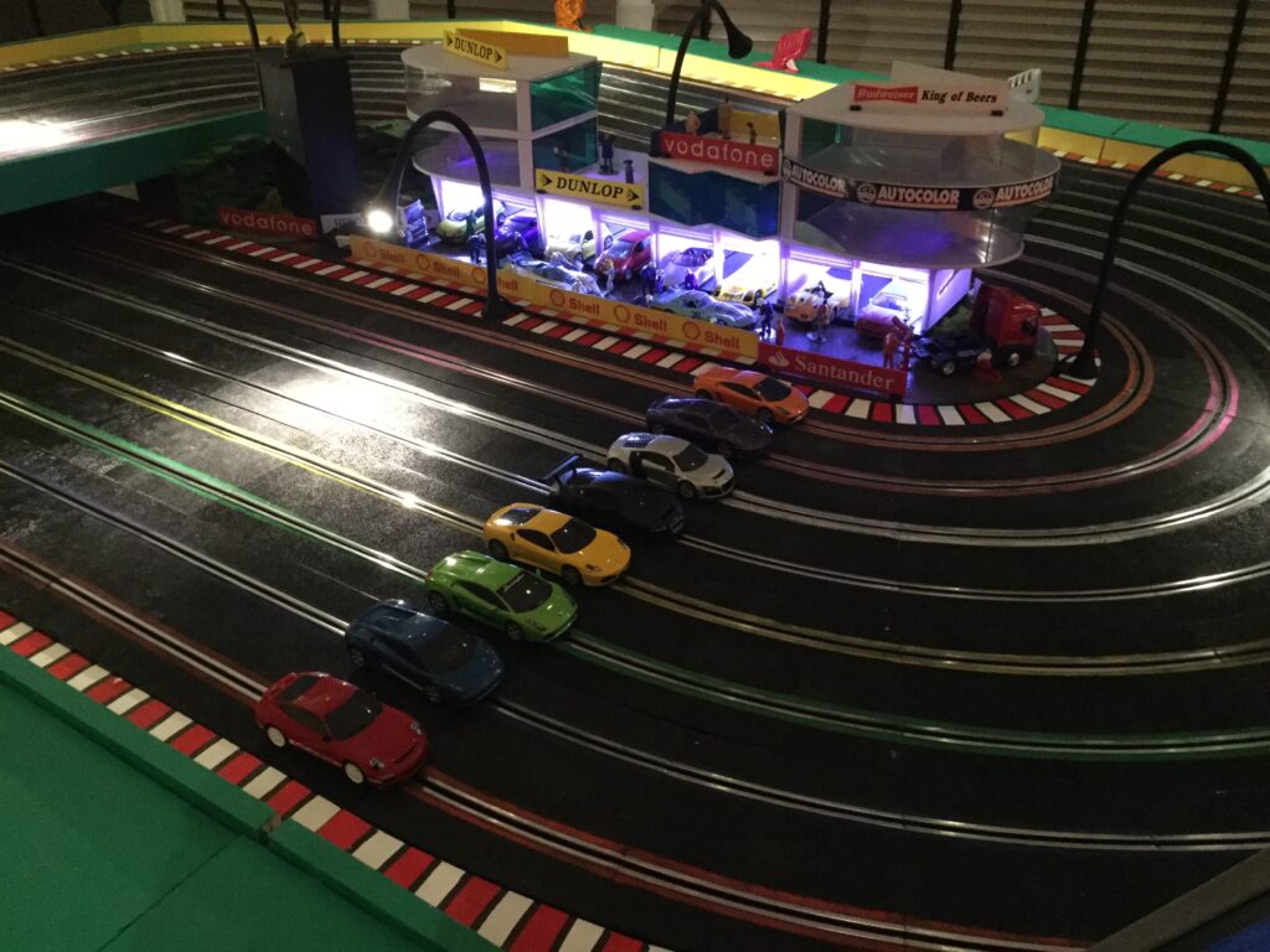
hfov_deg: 58.4
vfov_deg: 45.4
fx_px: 1137
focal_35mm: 31
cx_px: 635
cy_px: 476
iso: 400
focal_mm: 3.3
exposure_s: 1/17
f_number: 2.4
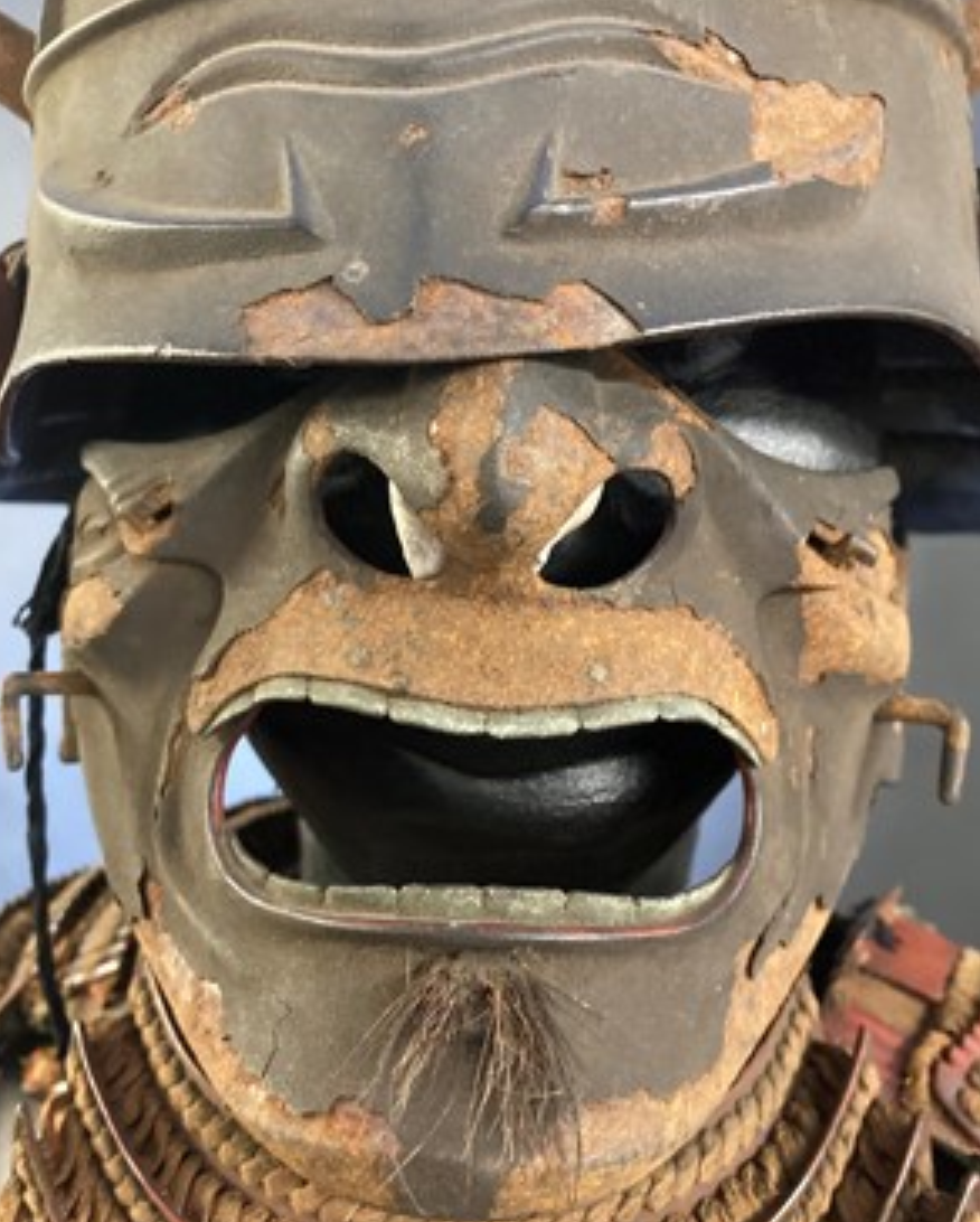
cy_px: 645
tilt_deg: -0.5
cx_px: 483
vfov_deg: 58.7
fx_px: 1086
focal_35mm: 30
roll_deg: -2.6
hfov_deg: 48.6
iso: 500
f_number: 1.8
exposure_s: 1/25
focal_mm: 3.99
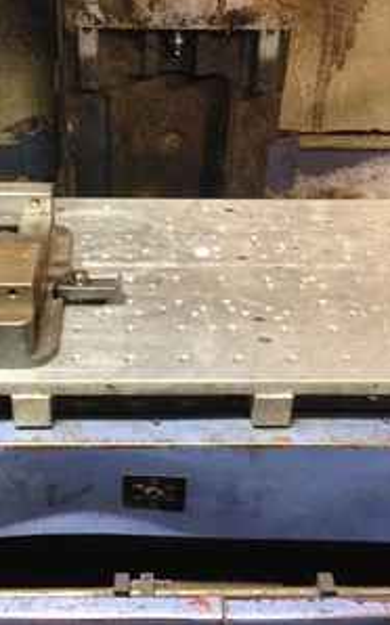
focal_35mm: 47
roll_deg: +0.4
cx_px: 149
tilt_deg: -31.8
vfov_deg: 42.7
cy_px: 312
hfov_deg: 27.3
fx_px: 800
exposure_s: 1/20
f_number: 2.4
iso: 250
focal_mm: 4.12
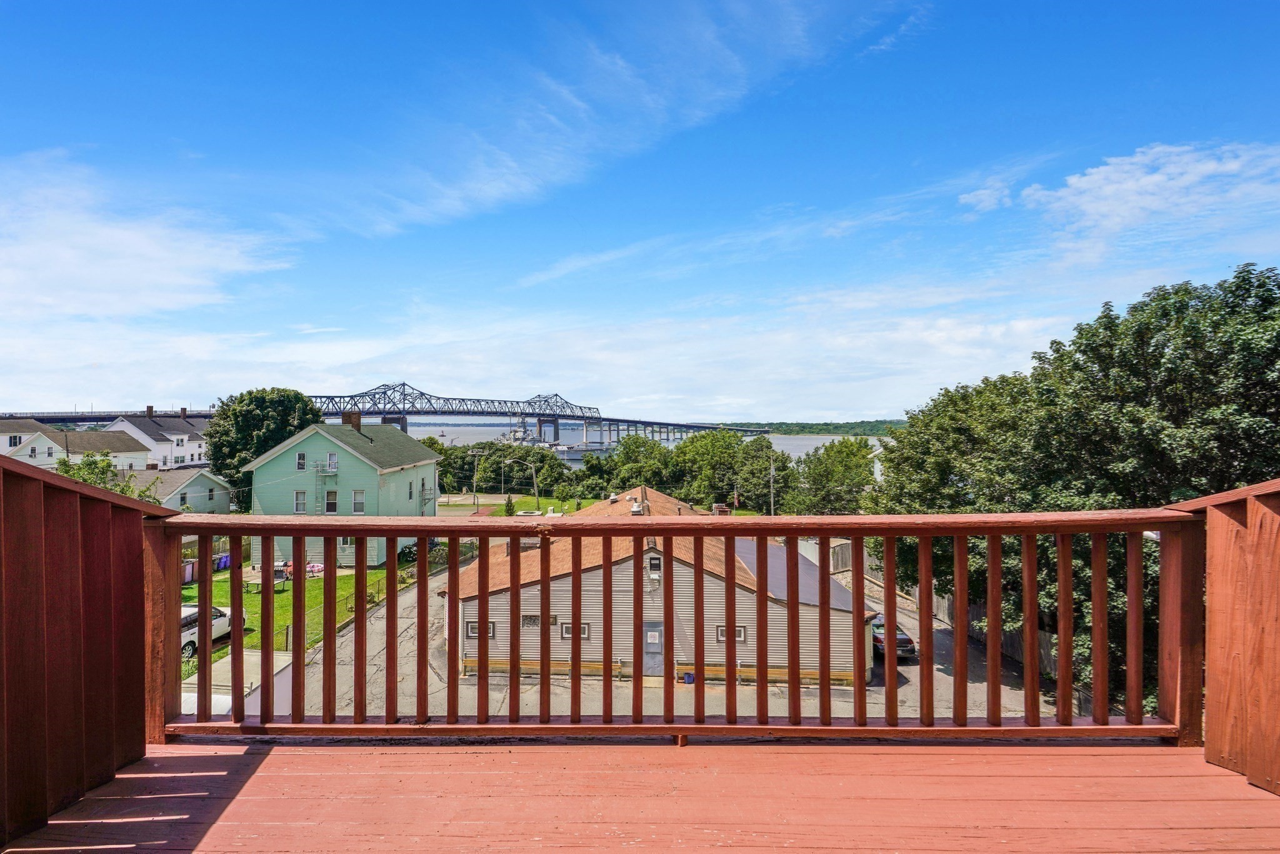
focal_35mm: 16
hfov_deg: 96.7
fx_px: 569
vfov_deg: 73.8
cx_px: 640
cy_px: 427
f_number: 8
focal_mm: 16
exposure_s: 1/500
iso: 100
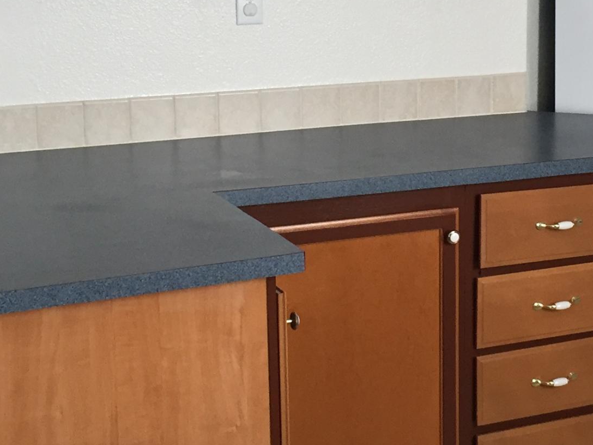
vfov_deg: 18.3
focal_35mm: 80
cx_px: 424
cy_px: 101
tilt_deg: -8.6
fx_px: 1370
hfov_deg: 24.2
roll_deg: -0.7
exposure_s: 1/30
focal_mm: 4.15
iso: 40
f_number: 2.2
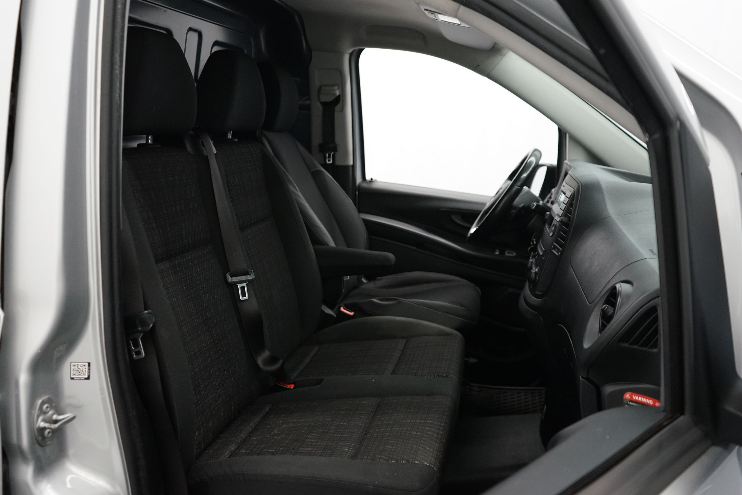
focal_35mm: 30
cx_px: 371
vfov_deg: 43.6
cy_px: 248
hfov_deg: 61.9
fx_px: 618
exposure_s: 1/160
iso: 2500
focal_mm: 30
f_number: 3.5
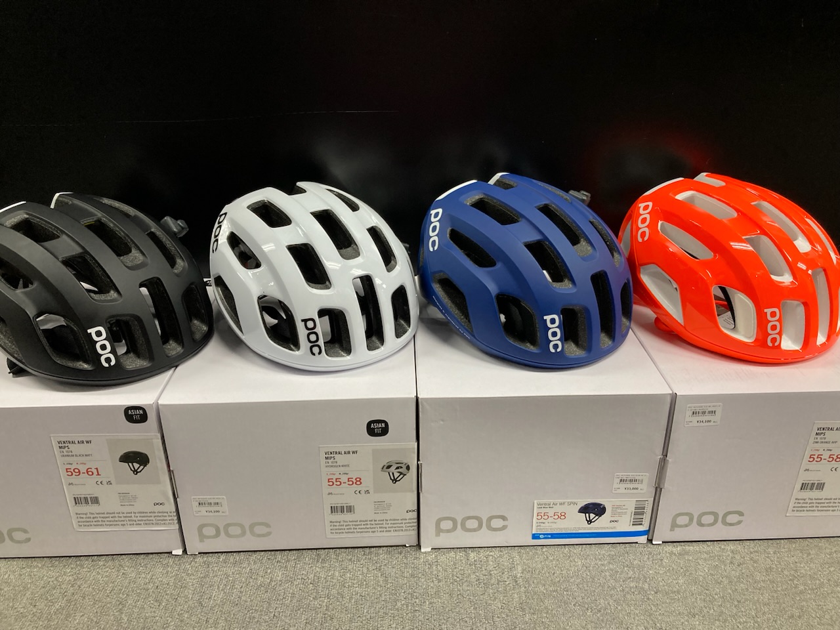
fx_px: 679
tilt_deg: -27.4
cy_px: 315
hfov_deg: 63.4
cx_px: 420
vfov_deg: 49.7
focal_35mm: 28
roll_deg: +0.1
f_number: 1.8
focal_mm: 3.99
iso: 125
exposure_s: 1/50
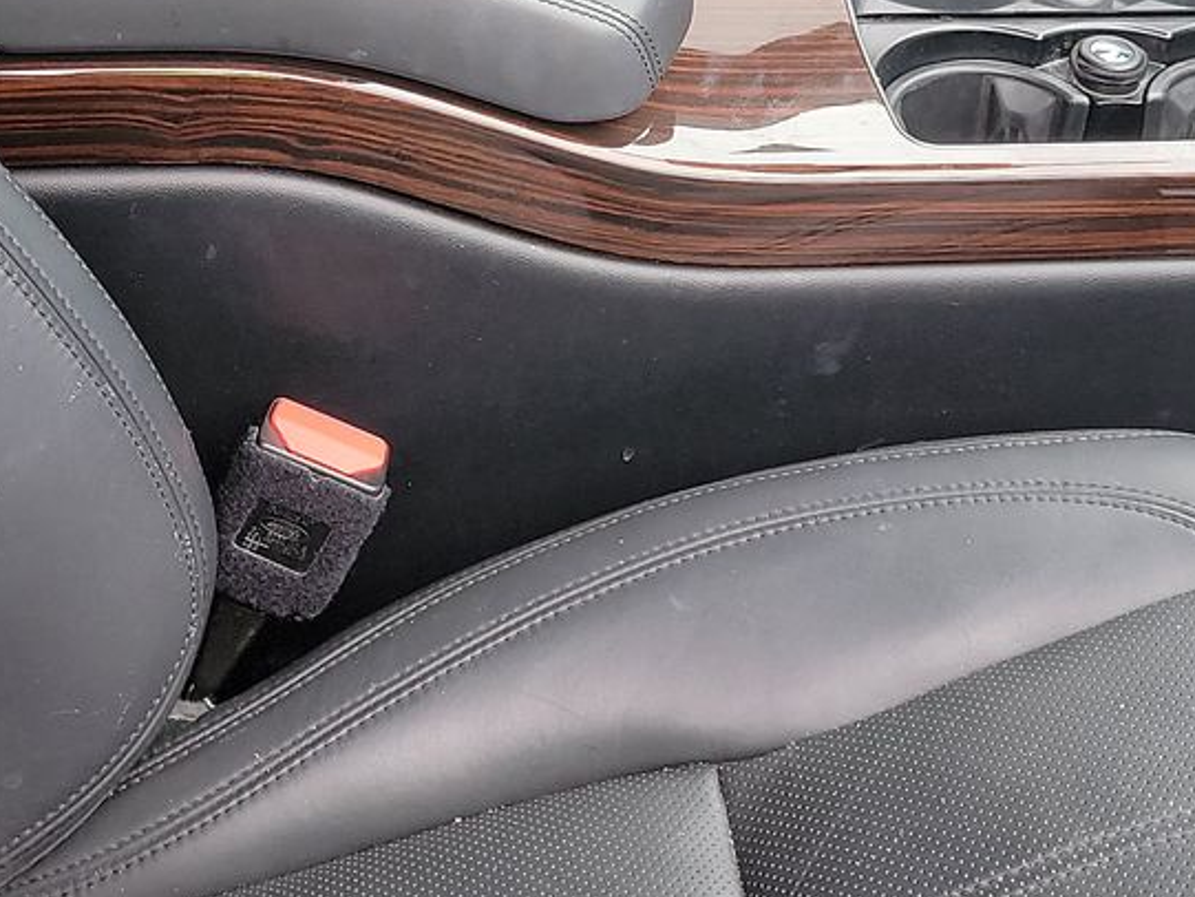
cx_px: 623
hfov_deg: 27.4
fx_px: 2452
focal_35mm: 71
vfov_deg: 20.0
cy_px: -49
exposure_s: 1/59
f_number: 1.8
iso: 275
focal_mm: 6.7
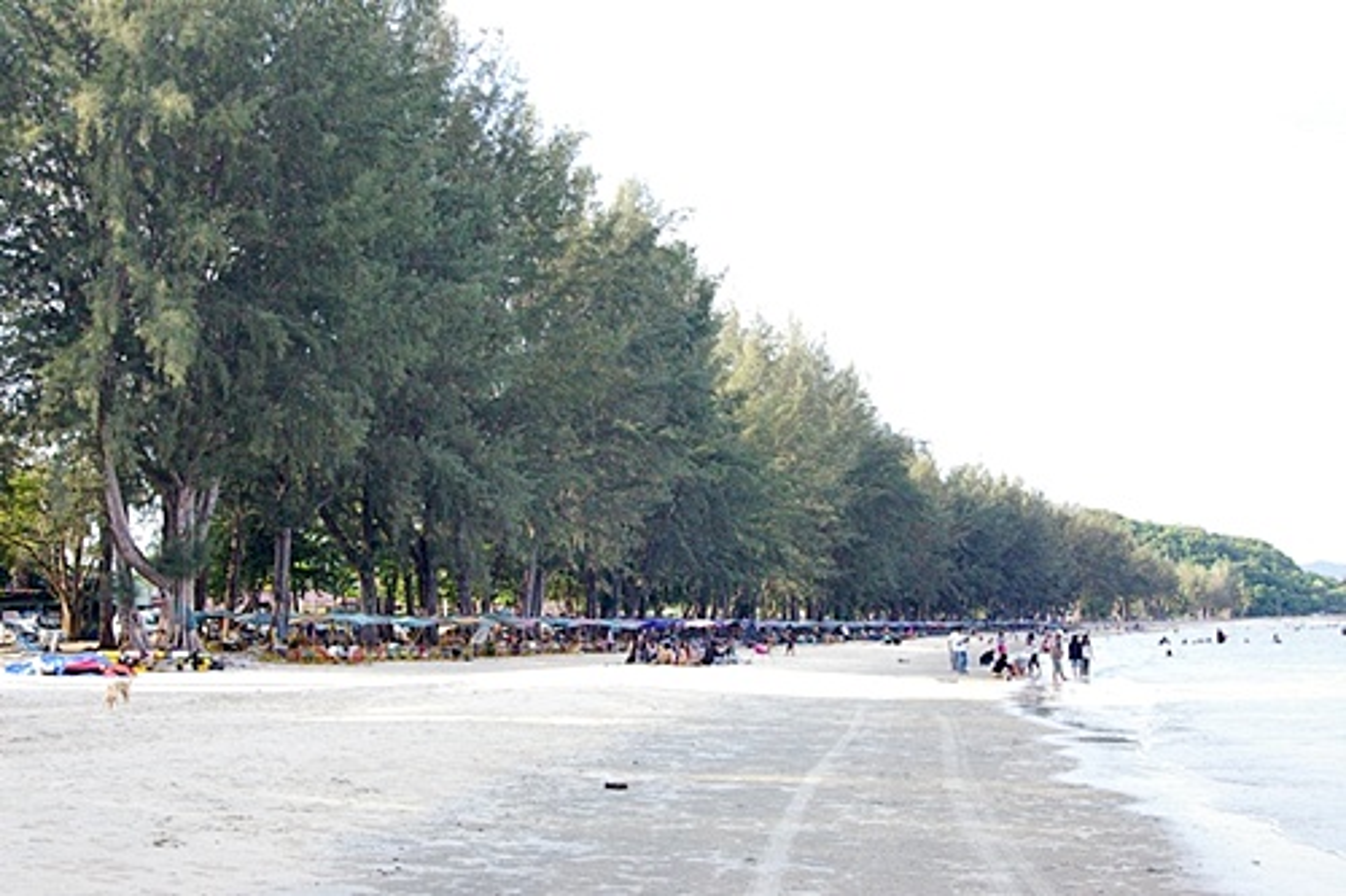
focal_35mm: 50
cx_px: 673
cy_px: 448
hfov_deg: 40.0
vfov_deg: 27.2
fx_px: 1850
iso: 1600
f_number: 10
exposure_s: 1/320
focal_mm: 33
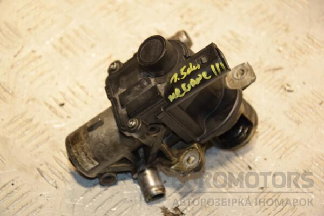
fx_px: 945
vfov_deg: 13.0
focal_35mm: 105
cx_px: 162
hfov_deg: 19.5
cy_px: 108
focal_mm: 70
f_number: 5.3
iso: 800
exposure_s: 1/160
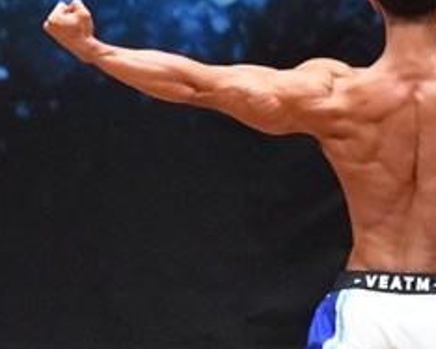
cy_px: 345
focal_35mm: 886
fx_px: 11428
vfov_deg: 1.7
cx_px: 403
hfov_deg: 2.2
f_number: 5.6
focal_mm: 190
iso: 8000
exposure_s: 1/400
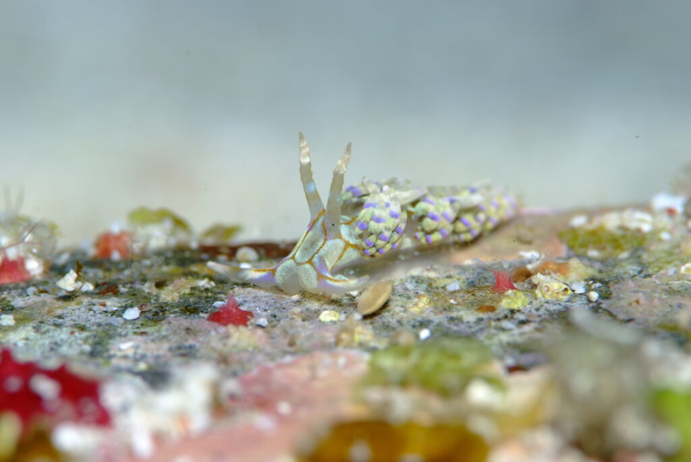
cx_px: 346
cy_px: 231
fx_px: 2459
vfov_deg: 10.7
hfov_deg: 16.0
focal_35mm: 128
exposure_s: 1/200
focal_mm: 85
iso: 100
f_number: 16
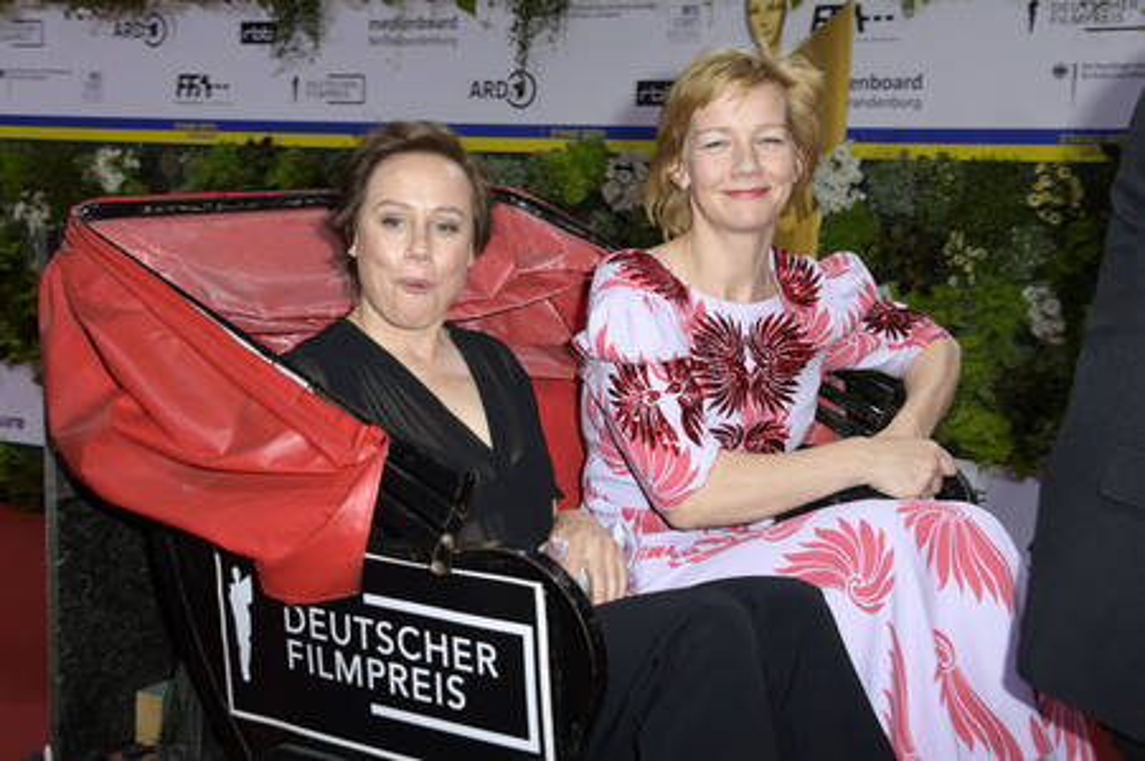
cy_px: 380
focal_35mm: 52
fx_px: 1653
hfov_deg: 38.2
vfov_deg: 26.0
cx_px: 572
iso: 500
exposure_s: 1/250
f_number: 6.3
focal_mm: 52
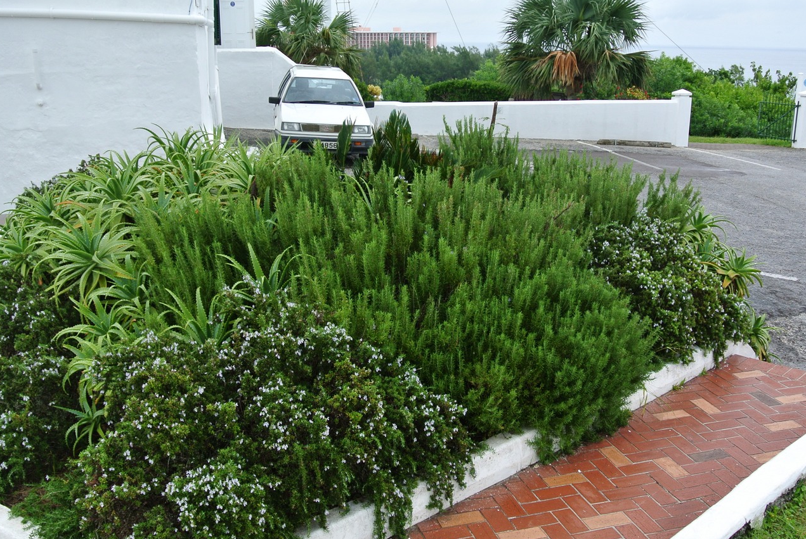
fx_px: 829
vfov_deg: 35.9
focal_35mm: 37
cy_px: 324
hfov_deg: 51.8
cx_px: 414
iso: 100
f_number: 3.5
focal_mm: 10
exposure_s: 1/160
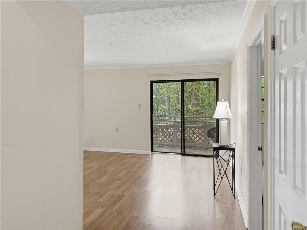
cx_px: 154
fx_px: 213
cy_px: 115
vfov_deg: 56.8
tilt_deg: -3.6
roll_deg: +1.1
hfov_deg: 71.6
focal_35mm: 24
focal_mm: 6.8
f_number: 1.8
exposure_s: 1/120
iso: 200
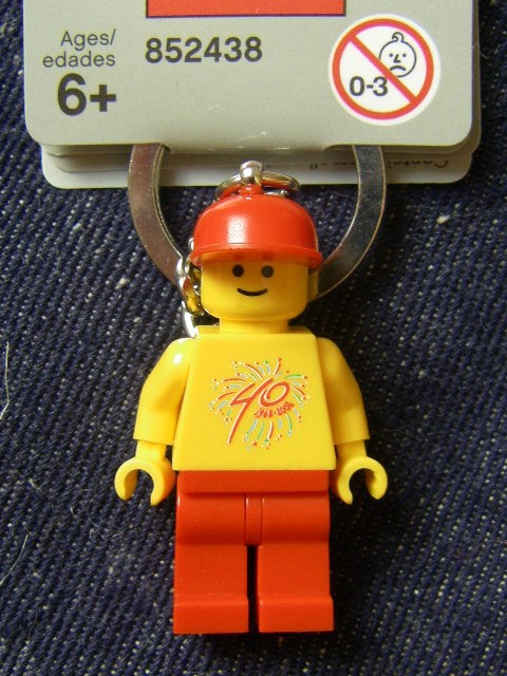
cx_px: 254
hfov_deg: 37.7
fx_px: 742
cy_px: 338
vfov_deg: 49.0
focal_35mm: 38
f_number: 3.5
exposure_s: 1/50
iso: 160
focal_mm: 6.3
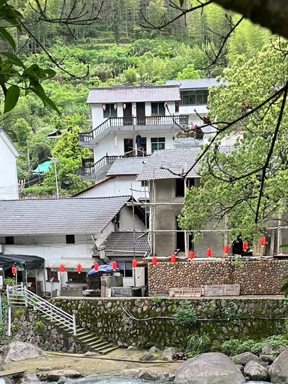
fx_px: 699
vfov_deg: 28.4
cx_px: 139
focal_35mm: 63
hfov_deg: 23.3
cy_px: 404
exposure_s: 1/785
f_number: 1.78
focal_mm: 6.86
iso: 80
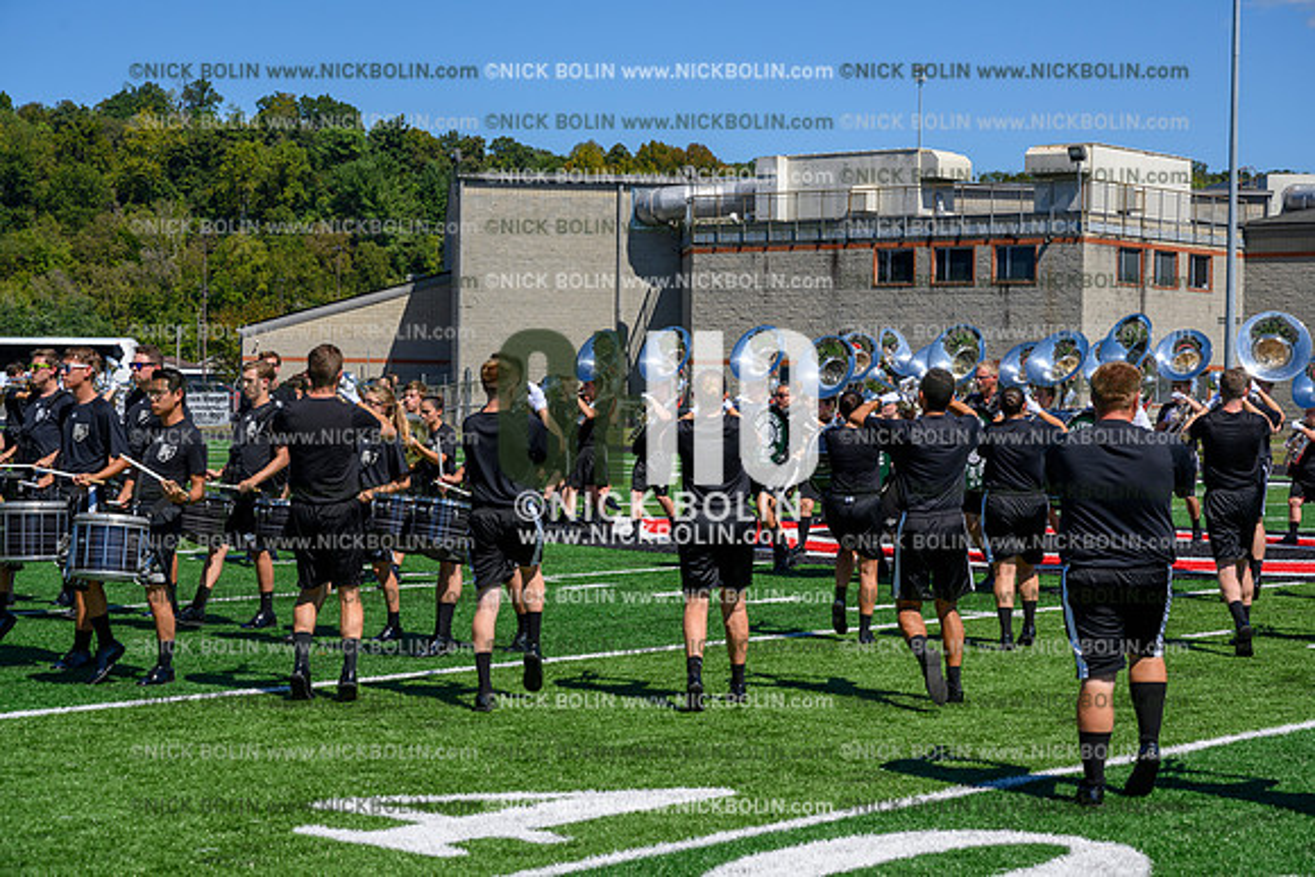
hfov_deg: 28.8
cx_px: 658
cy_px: 438
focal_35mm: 70
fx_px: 2557
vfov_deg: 19.5
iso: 160
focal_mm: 70
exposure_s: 1/640
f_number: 8
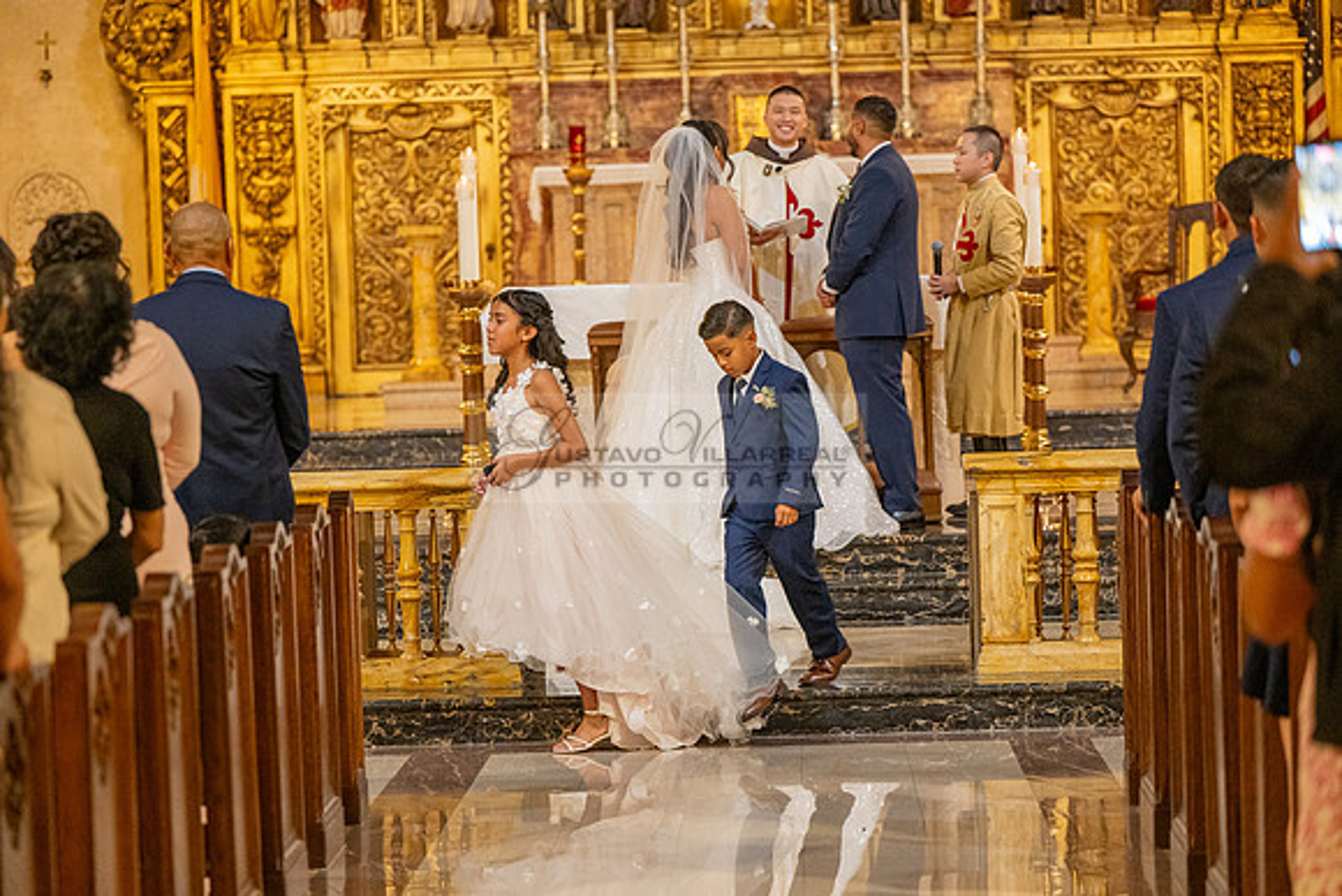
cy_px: 448
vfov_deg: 12.5
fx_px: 4101
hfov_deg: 18.6
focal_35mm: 110
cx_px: 671
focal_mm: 110
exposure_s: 1/200
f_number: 2.8
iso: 2000
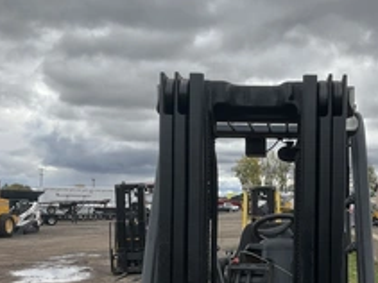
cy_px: 202
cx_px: 281
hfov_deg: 34.3
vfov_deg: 26.3
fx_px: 600
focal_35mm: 55
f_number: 1.8
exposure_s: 1/855
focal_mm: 3
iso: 25
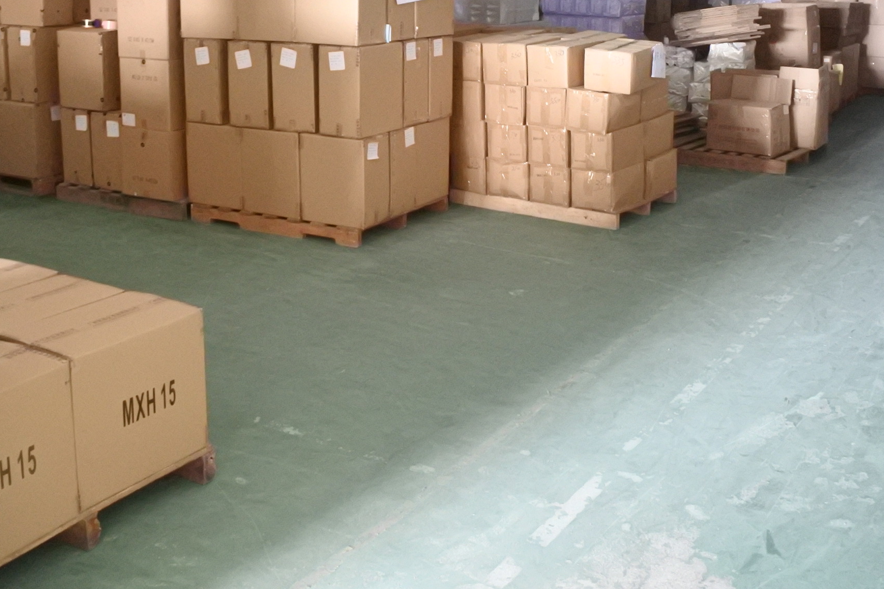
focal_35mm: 44
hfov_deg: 44.5
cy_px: 129
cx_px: 432
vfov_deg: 29.9
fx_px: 1080
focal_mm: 10
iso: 5000
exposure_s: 1/60
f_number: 3.5
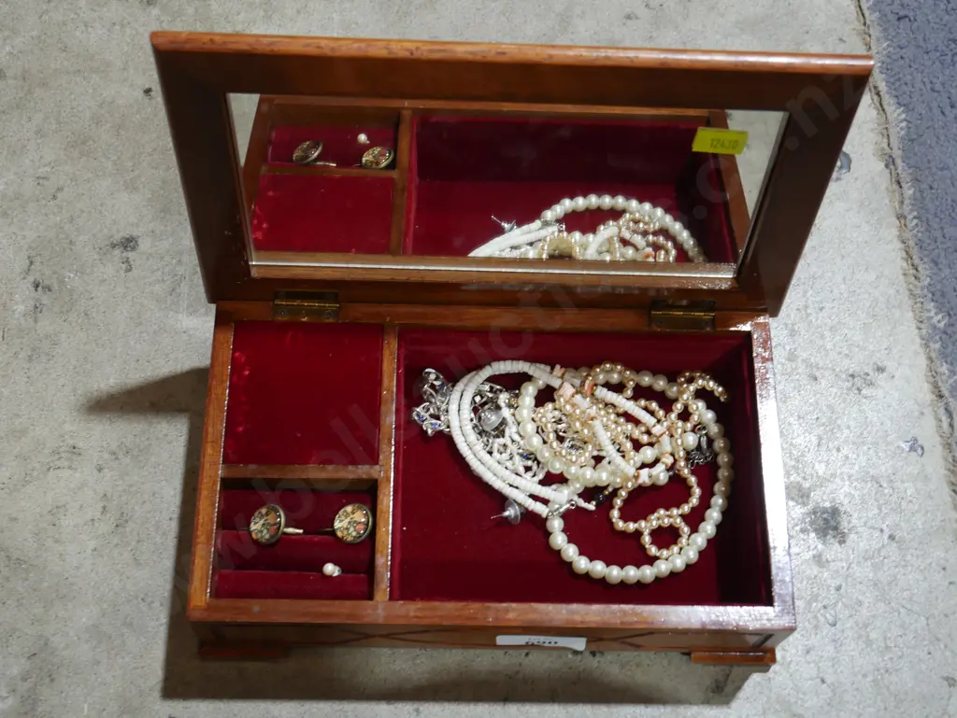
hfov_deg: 41.2
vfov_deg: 31.5
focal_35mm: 46
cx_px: 478
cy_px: 359
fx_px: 1272
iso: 640
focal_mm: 23
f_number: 5.1
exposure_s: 1/60
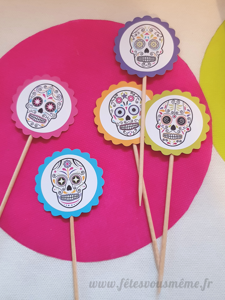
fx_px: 225
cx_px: 112
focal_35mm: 26
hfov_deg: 53.1
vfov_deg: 67.3
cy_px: 150
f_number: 1.7
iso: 200
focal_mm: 4.3
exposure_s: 1/15
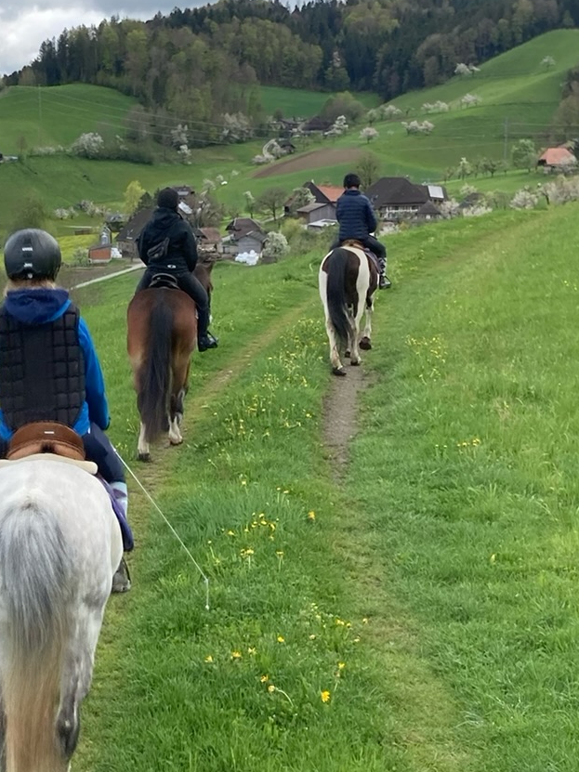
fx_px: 1539
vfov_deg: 28.1
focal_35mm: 69
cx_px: 157
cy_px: 464
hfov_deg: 21.2
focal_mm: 3.99
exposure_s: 1/1021
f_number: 1.8
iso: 20
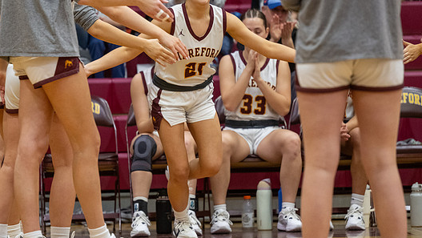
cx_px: 164
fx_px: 2810
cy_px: 86
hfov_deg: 8.6
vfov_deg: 4.8
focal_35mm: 251
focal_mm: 145
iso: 2800
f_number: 2.8
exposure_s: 1/640
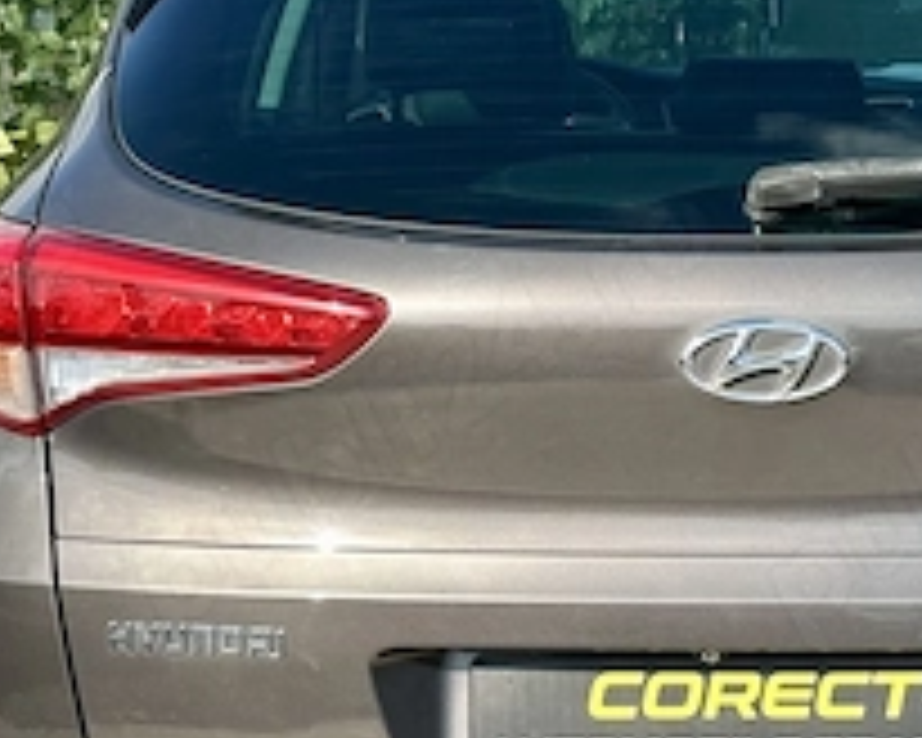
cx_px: 738
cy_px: 459
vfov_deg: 11.3
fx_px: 3738
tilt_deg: -9.1
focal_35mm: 137
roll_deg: -0.3
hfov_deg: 14.0
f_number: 1.78
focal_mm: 6.86
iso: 64
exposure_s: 1/1953
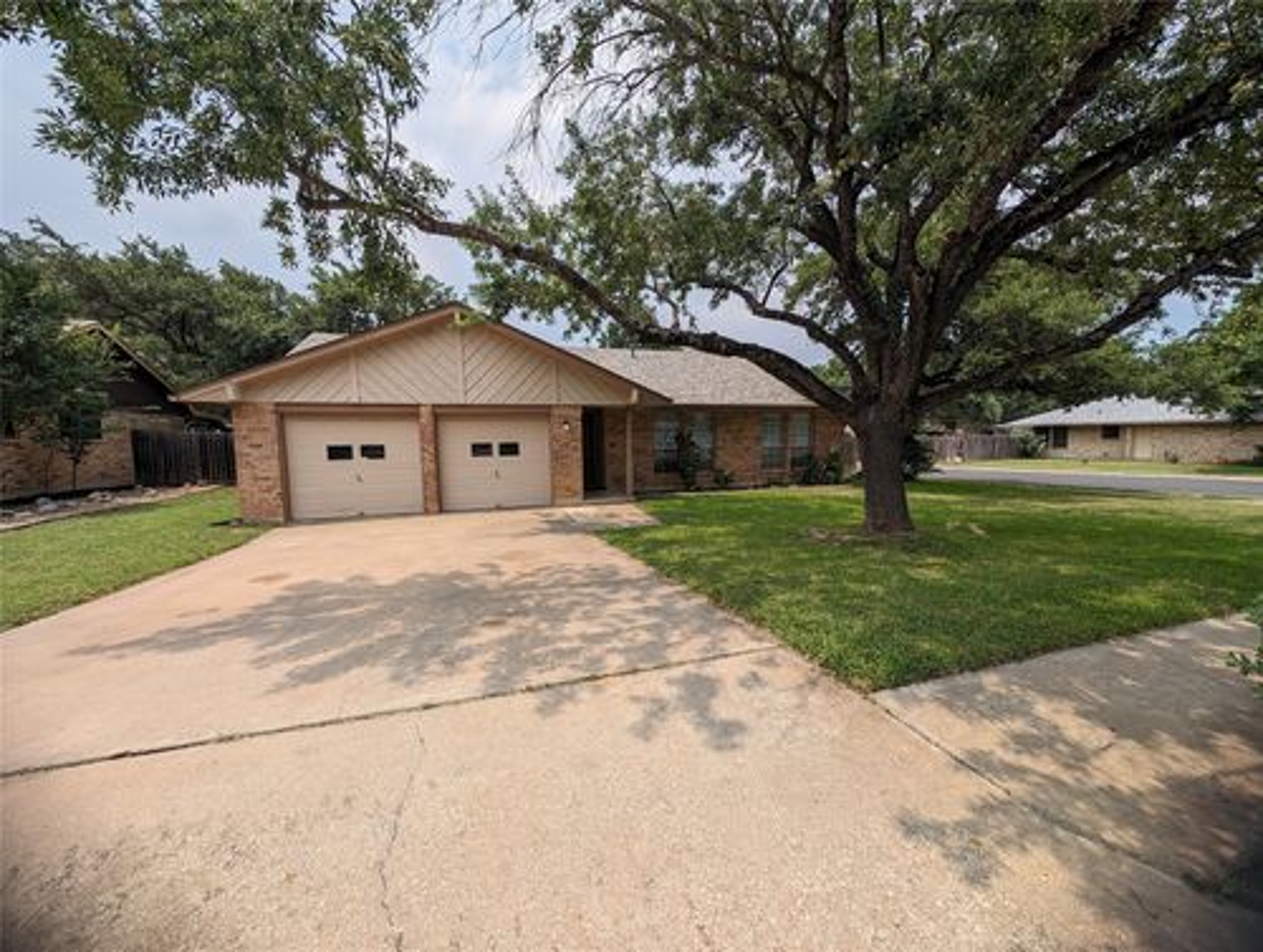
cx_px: 632
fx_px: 439
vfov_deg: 94.7
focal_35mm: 12
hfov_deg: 110.4
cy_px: 476
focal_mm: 2.23
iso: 41
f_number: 1.95
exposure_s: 1/2058
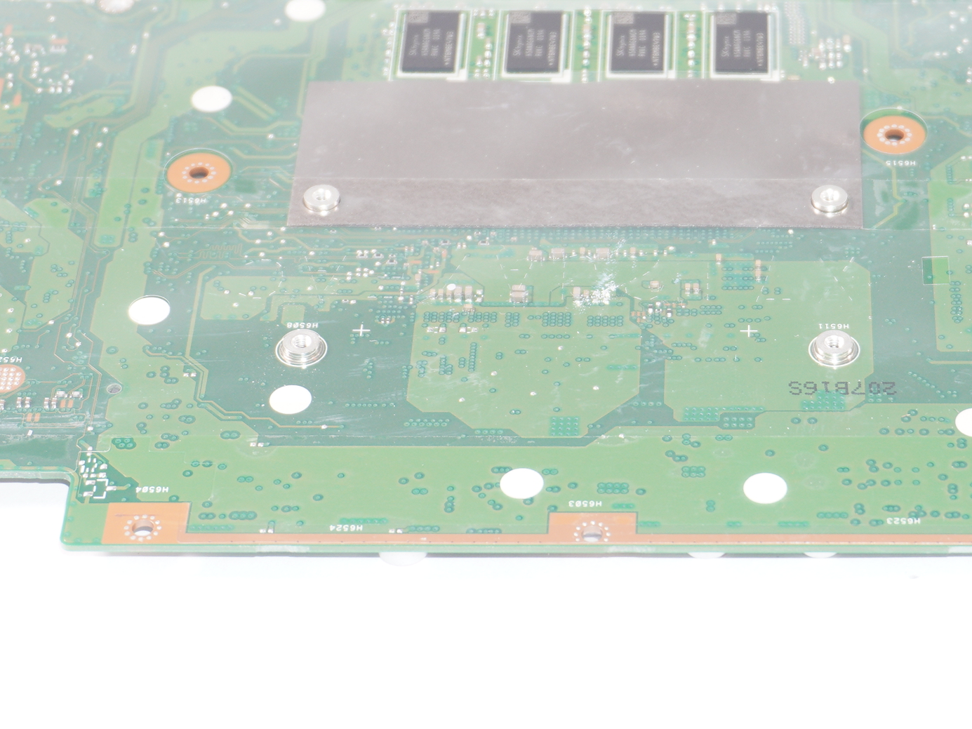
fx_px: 3427
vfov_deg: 12.1
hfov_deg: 16.1
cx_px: 747
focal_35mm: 122
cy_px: 276
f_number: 5.6
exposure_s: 1/60
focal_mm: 39
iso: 160
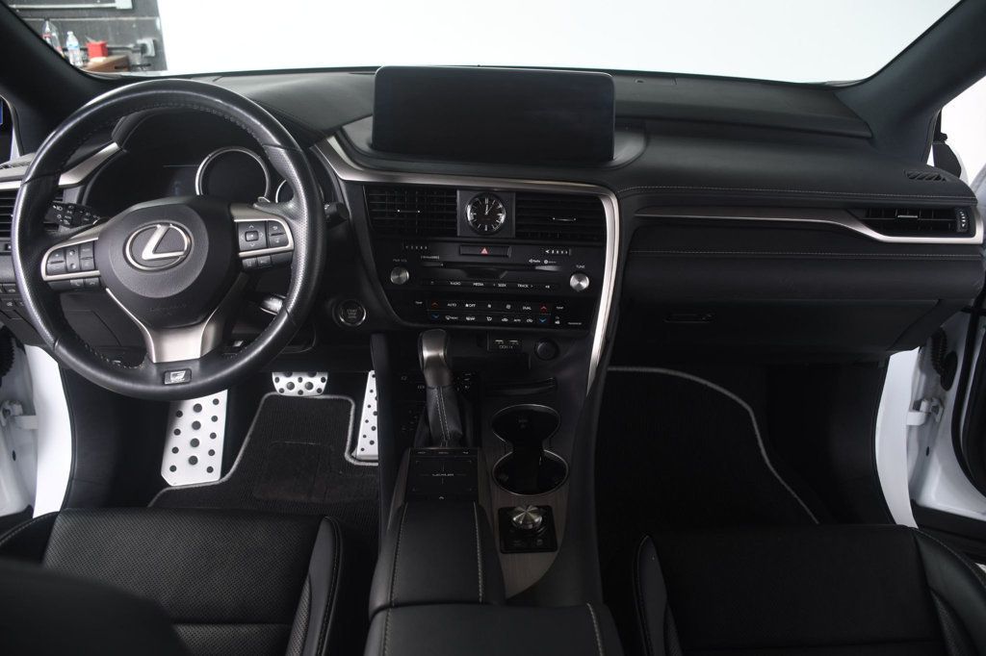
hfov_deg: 67.4
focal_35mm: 27
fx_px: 739
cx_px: 493
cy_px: 328
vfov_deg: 47.9
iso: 100
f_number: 3.5
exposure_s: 1/160
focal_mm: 18
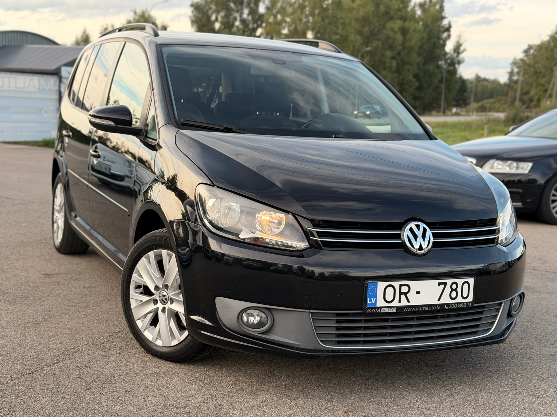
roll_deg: -1.4
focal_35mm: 48
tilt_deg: -8.4
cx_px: 278
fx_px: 772
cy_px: 208
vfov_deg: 30.3
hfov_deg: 39.7
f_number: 1.78
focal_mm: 6.76
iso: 80
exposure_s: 1/398
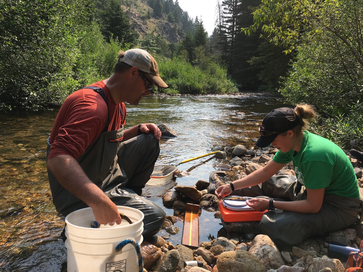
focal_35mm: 29
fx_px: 304
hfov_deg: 61.7
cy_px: 136
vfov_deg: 48.2
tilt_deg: -11.5
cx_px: 182
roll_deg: -1.4
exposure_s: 1/845
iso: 25
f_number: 2.2
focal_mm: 4.15
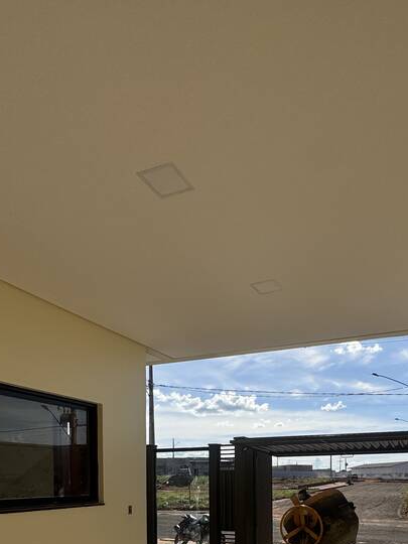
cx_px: 271
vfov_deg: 55.2
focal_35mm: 28
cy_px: 488
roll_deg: +1.3
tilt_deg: -0.8
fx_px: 440
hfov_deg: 48.9
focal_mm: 2.22
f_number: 2.2
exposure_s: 1/4132
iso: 50
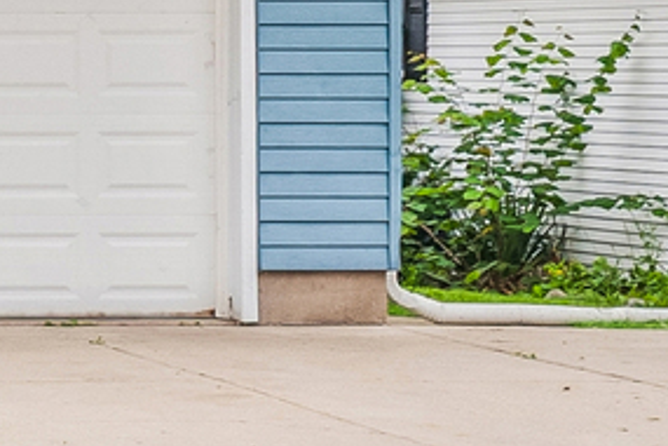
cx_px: -1077
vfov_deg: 8.1
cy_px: -279
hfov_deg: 10.3
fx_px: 3061
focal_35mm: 165
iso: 400
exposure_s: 1/200
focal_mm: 29
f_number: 8
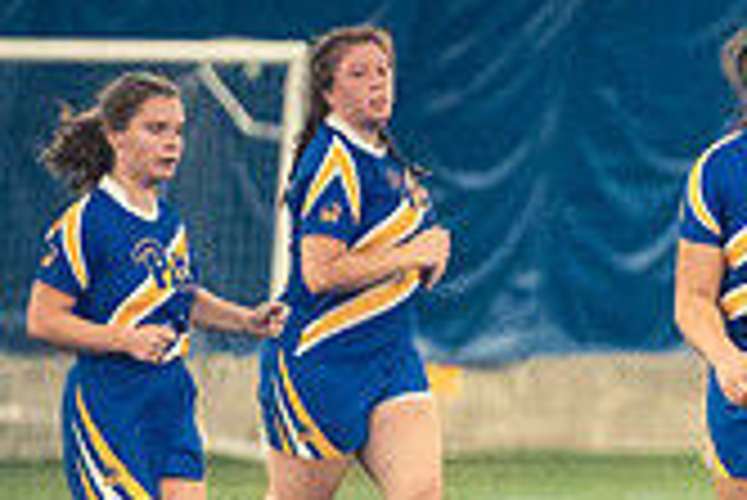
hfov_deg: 2.1
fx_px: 20041
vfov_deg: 1.4
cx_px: 1089
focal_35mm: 965
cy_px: 784
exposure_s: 1/500
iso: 12800
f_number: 2.8
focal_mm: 185
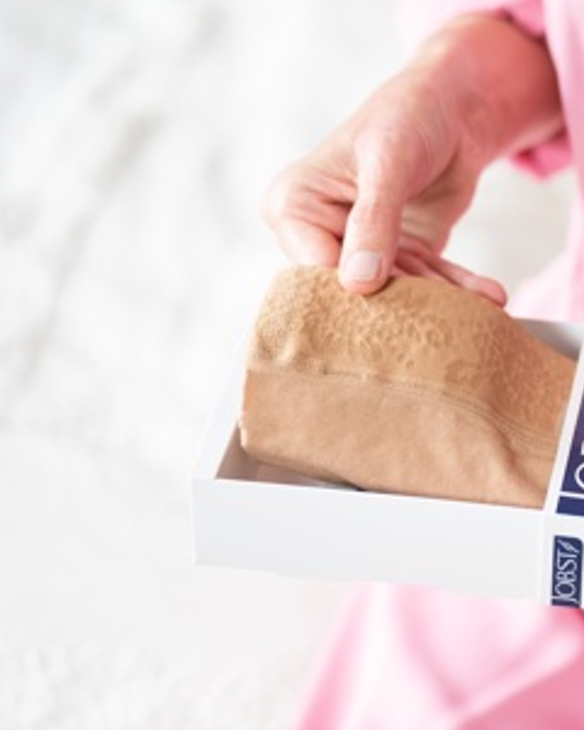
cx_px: 691
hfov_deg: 11.3
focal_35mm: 134
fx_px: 2895
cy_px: 367
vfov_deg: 14.4
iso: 1000
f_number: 2.5
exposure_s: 1/250
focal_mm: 67
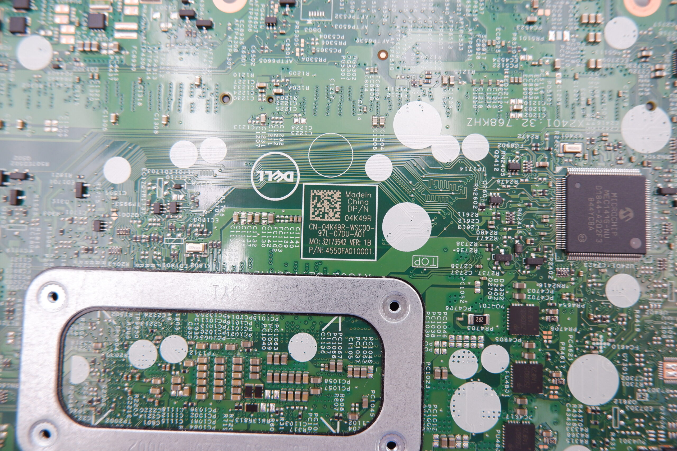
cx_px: 338
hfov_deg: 76.1
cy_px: 226
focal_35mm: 23
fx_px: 433
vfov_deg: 55.1
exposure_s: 1/170
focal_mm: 15
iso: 800
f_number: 5.6
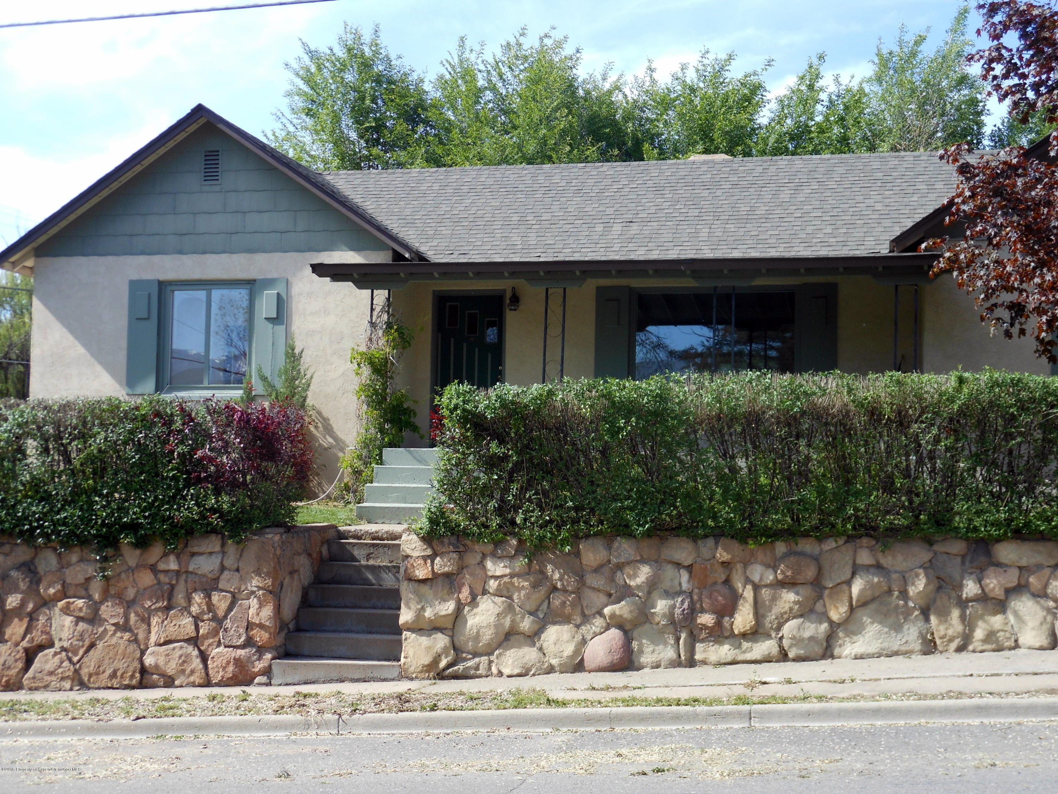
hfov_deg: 38.2
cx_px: 529
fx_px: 1528
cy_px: 397
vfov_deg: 29.1
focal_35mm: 50
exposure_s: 1/250
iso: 80
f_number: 4
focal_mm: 8.9
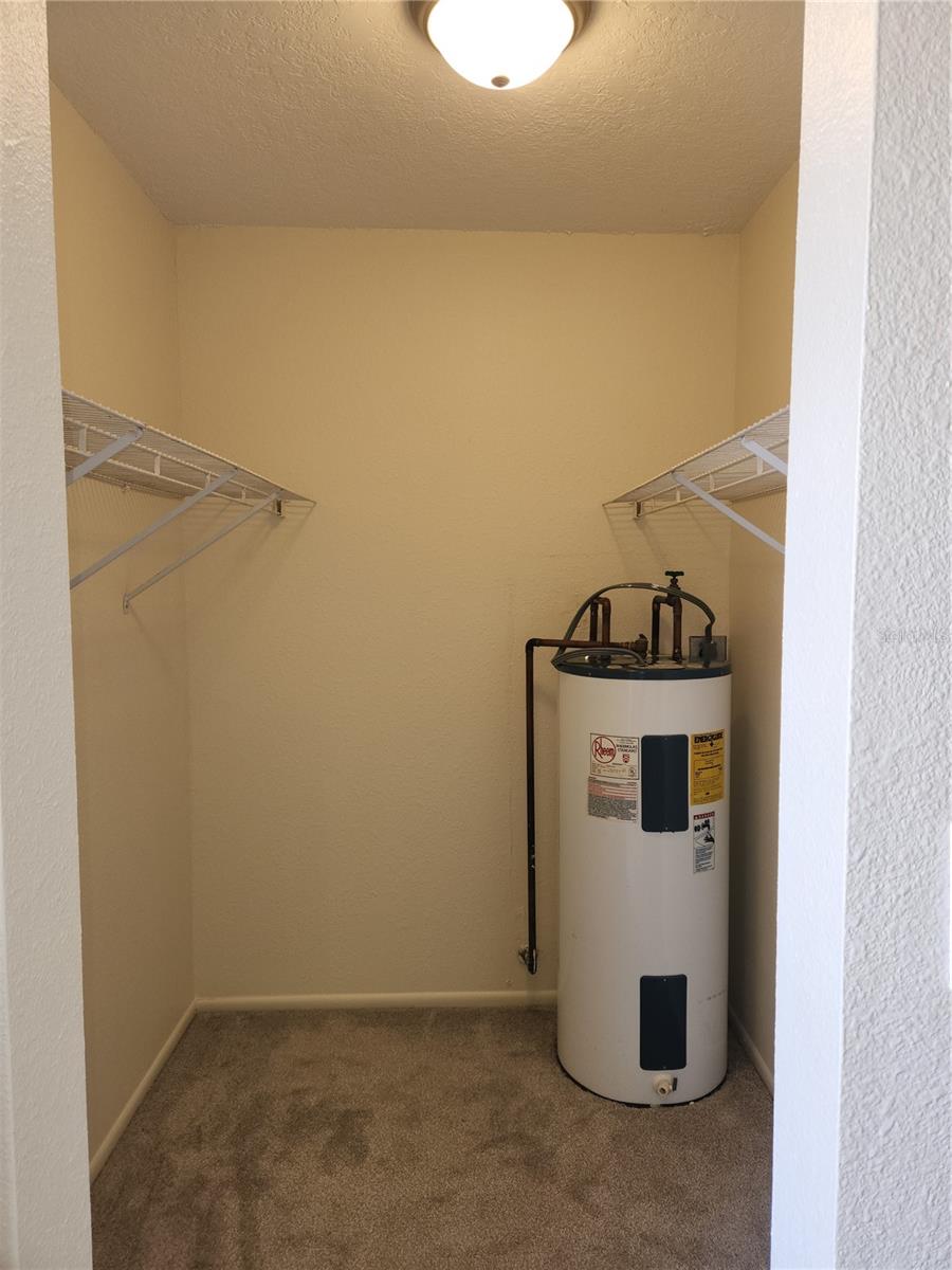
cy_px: 635
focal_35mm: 23
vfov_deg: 73.9
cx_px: 476
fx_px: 843
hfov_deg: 58.9
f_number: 1.8
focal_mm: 5.4
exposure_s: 1/60
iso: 25
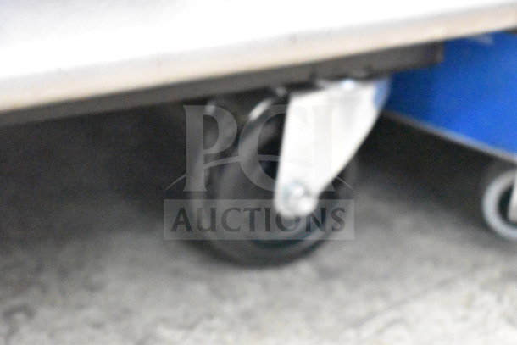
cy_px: 172
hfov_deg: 37.8
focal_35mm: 52
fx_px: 754
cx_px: 258
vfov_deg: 25.8
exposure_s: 1/20
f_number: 4.5
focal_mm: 35
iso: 25600
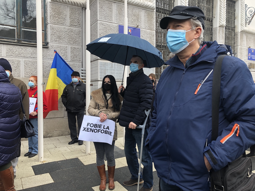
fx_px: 206
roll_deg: +2.3
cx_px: 128
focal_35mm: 28
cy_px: 96
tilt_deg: +0.2
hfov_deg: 63.4
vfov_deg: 49.7
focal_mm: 3.99
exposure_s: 1/120
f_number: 1.8
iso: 32
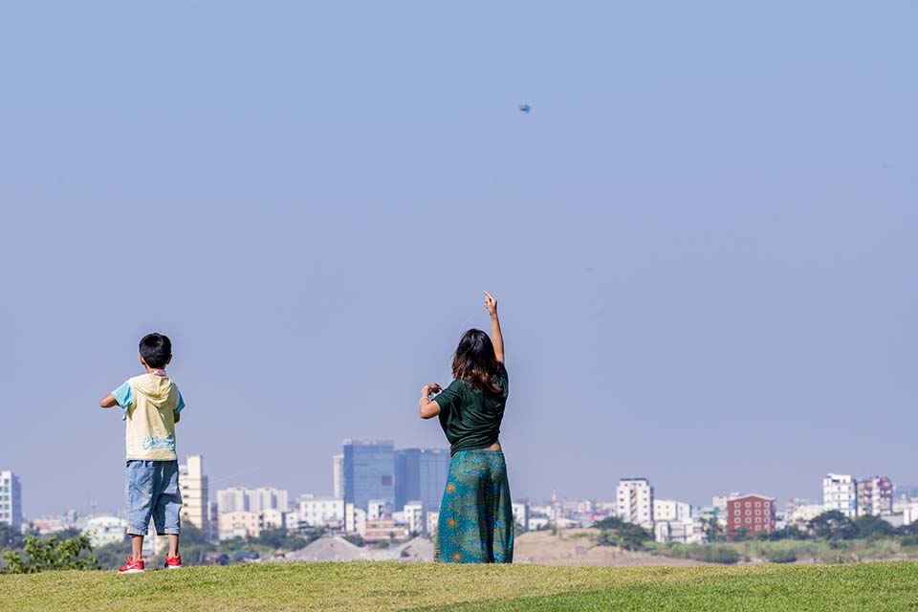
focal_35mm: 200
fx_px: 5100
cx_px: 459
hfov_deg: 10.3
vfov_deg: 6.9
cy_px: 306
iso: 250
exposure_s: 1/250
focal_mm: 200
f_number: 10
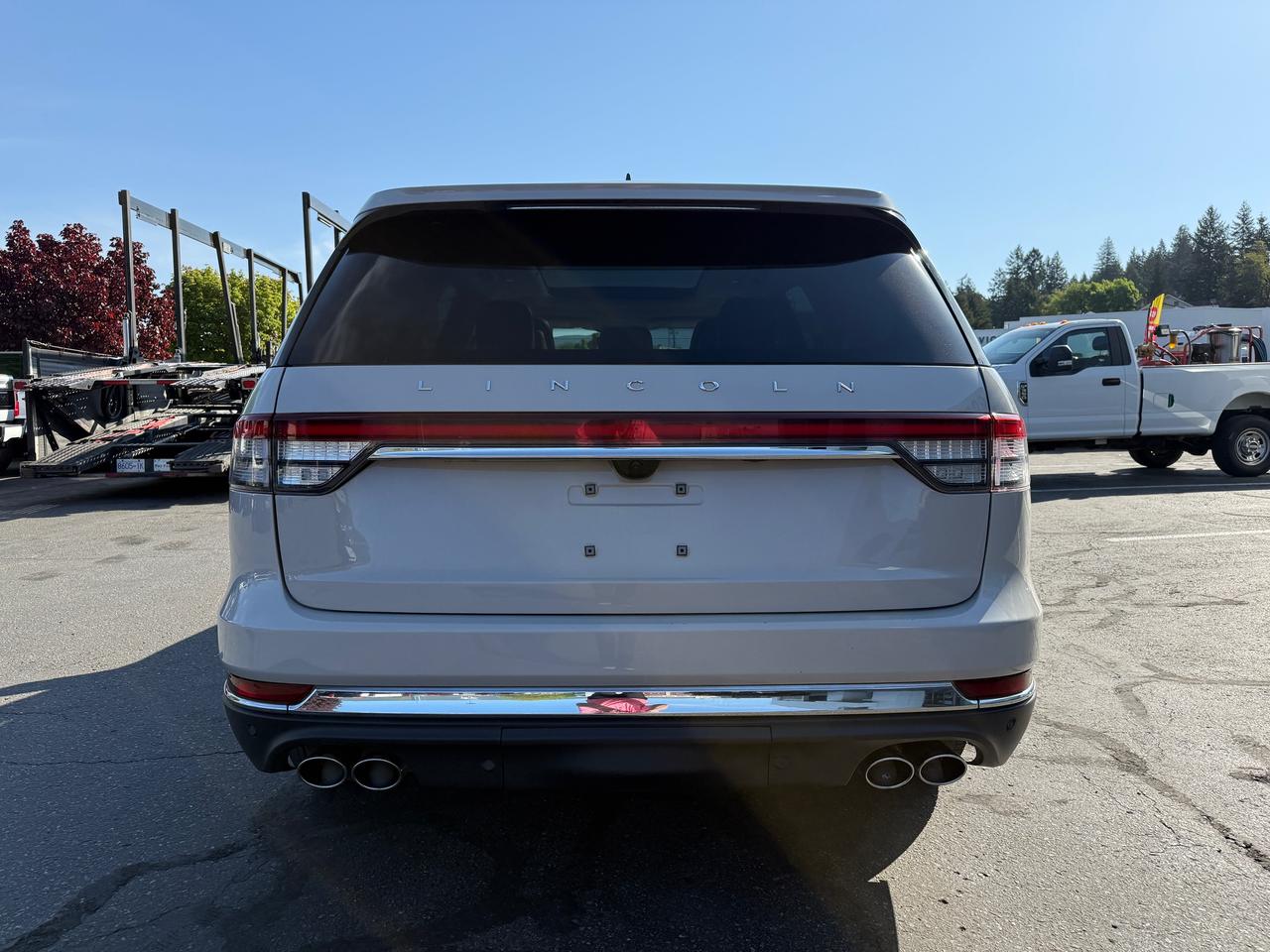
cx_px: 635
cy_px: 476
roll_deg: +1.6
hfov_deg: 71.6
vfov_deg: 56.8
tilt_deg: -2.9
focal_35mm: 24
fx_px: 881
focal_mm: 6.76
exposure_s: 1/4673
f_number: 1.78
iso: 125
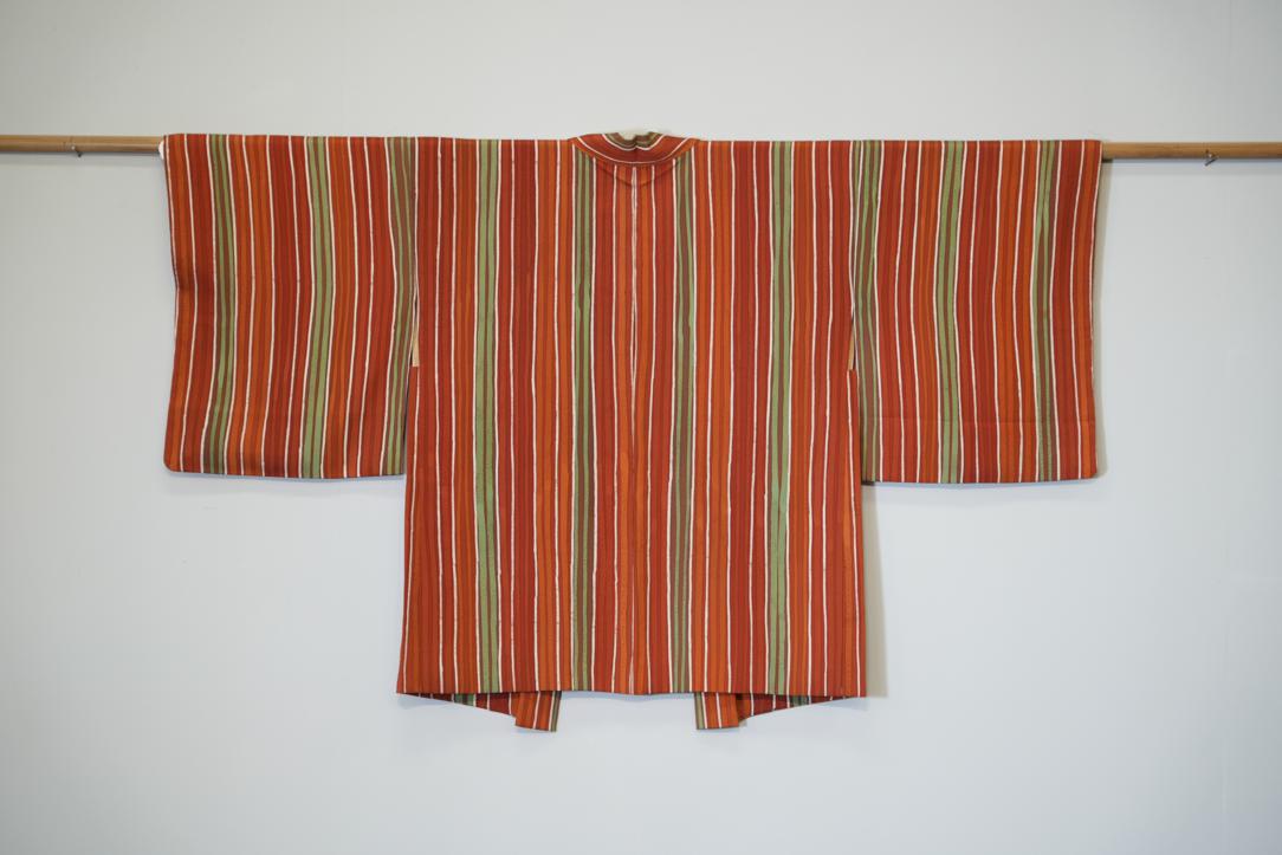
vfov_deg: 18.2
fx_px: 2671
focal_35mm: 75
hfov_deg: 27.0
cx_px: 641
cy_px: 428
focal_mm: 75
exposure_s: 1/80
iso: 640
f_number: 4
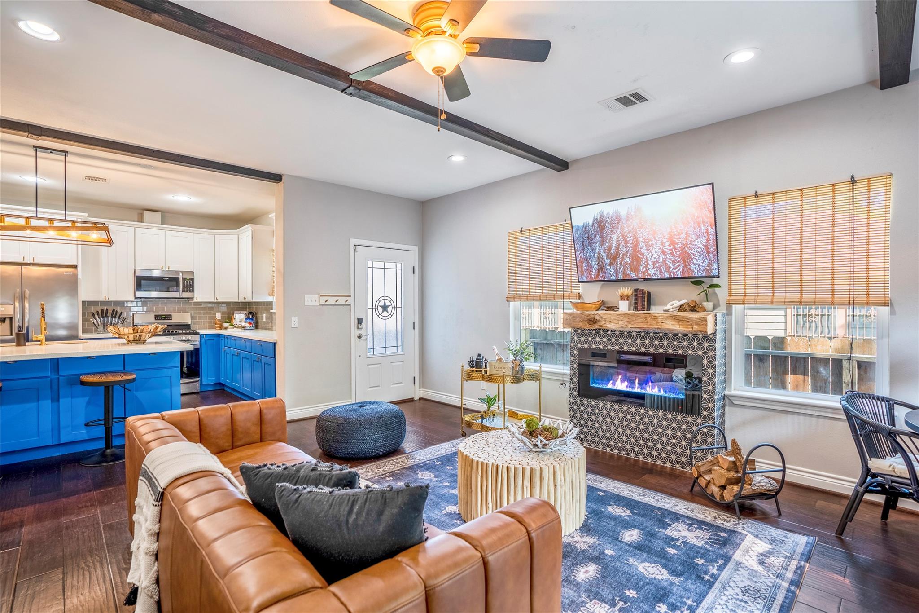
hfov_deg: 96.7
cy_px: 306
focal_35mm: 16
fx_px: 408
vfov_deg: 73.7
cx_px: 460
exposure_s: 1/320
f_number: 4
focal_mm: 16
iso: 400
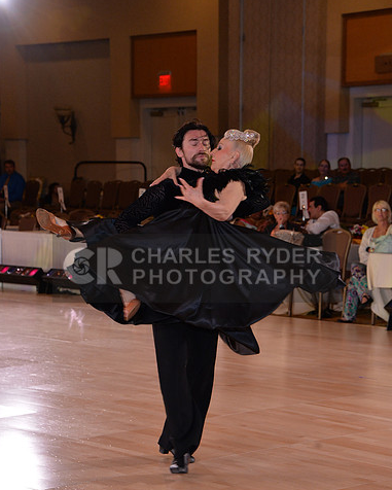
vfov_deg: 18.3
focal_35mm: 105
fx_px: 1522
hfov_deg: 14.7
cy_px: 269
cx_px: 195
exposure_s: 1/250
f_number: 5.6
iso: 2000
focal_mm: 92
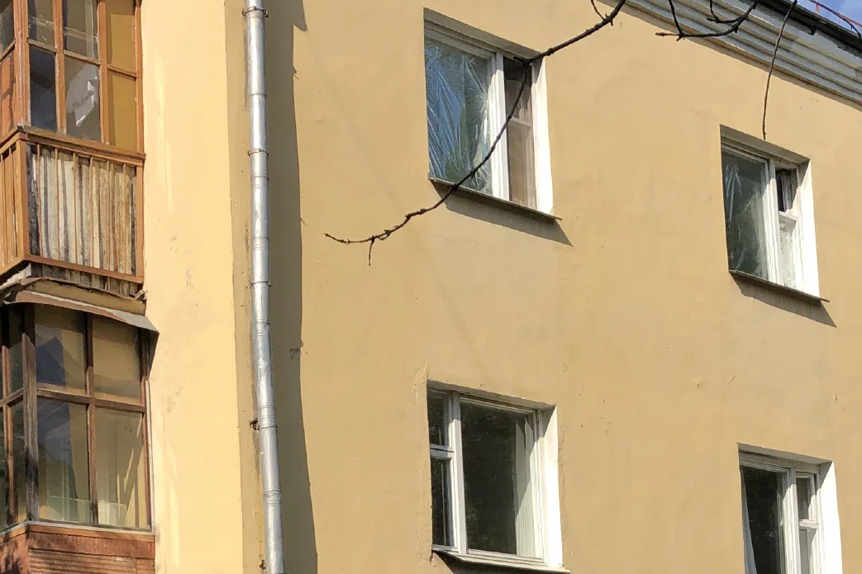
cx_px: 310
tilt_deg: +7.6
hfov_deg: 29.9
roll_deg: +1.5
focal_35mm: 67
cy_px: 709
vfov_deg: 19.0
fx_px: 1604
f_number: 1.8
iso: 20
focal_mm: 4
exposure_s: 1/1799
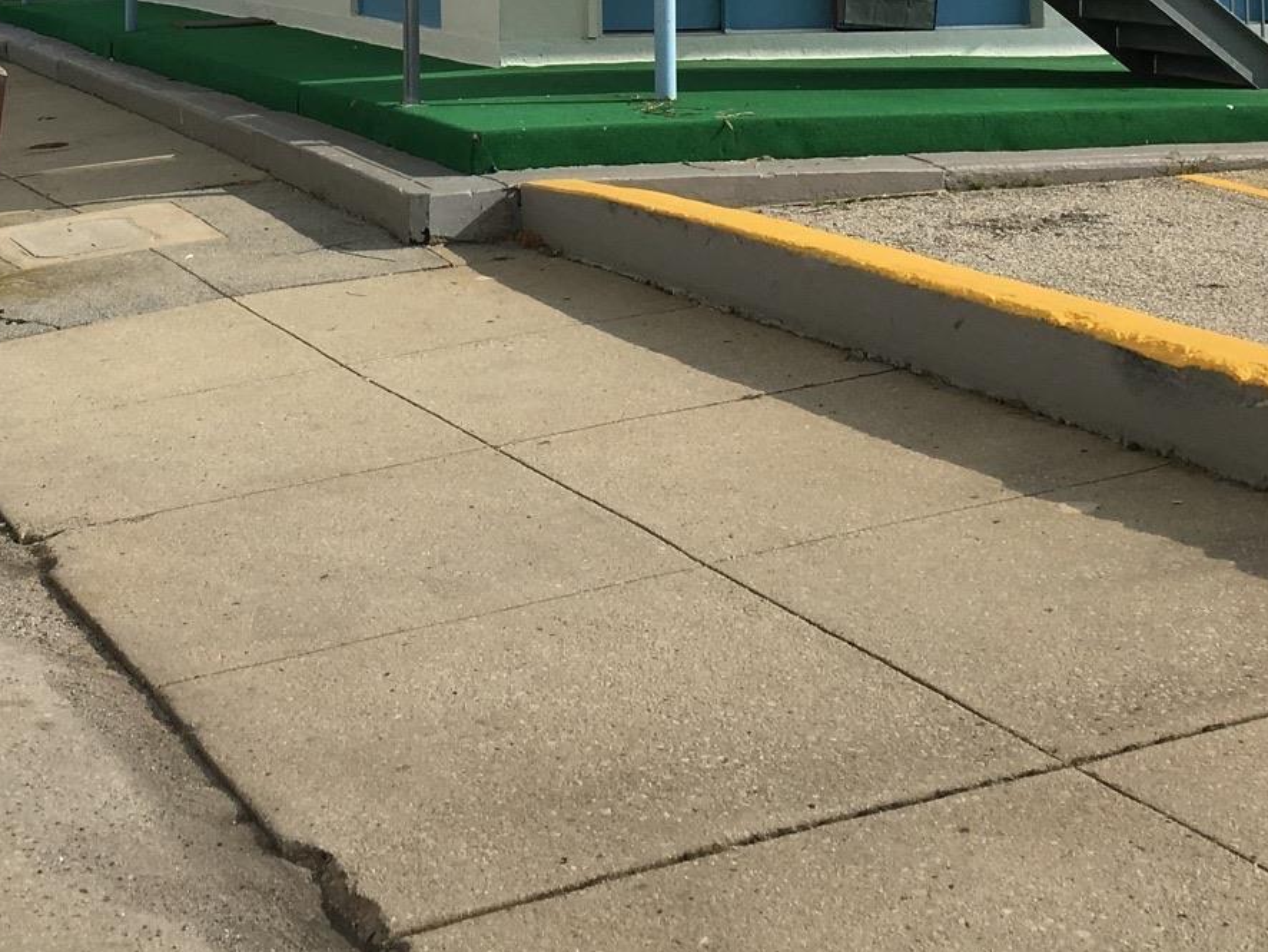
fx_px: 2455
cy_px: -140
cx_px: 435
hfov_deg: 28.8
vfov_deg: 20.7
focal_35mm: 67
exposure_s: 1/1972
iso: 25
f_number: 2.2
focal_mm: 4.15
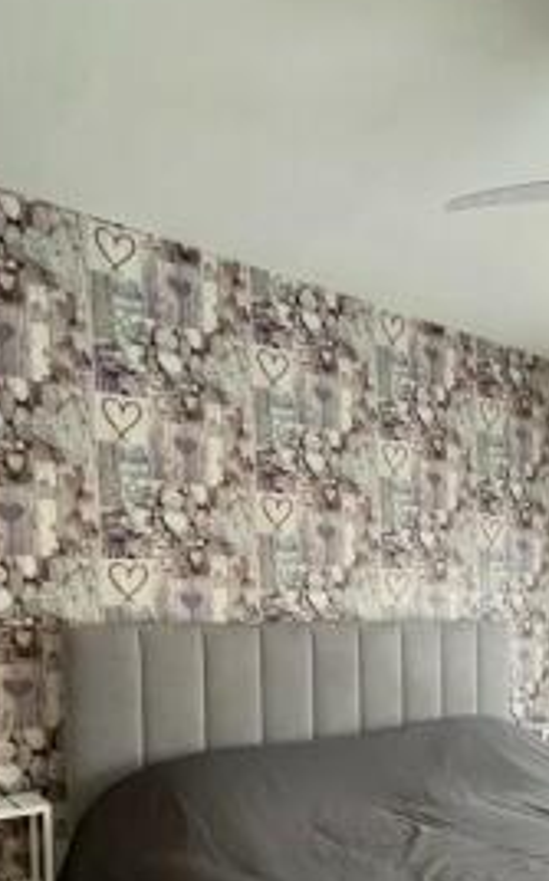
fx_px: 720
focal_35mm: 30
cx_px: 488
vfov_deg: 59.3
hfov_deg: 39.0
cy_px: 669
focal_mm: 1.57
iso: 250
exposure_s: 1/50
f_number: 1.8
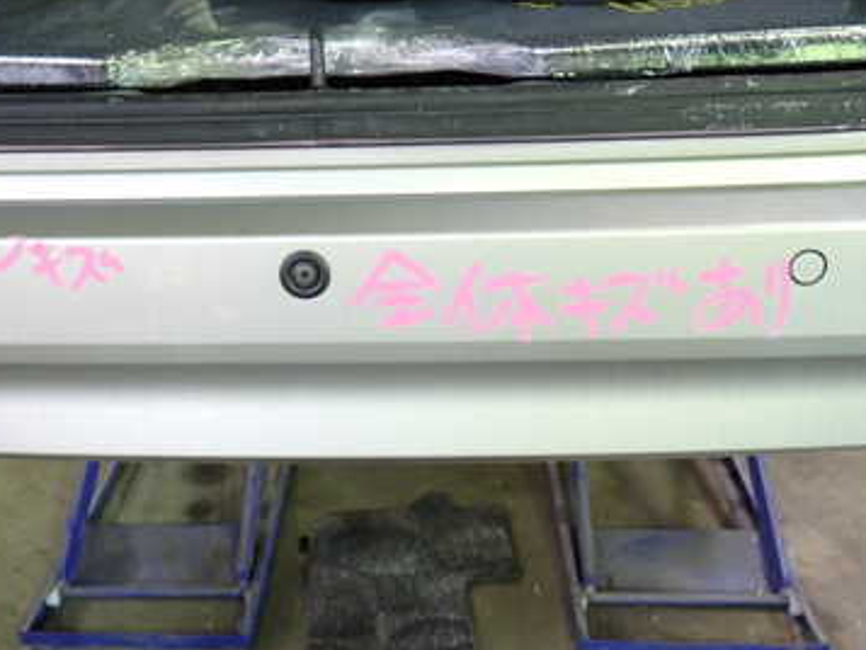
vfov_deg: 34.3
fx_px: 1051
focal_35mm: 42
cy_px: 366
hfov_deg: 44.5
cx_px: 347
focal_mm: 4.5
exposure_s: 1/30
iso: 200
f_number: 2
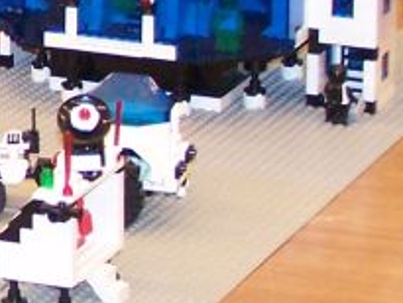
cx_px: -525
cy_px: -10
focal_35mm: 295
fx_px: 3436
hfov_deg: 6.4
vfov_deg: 5.0
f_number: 3.1
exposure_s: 1/8
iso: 140
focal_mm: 9.8
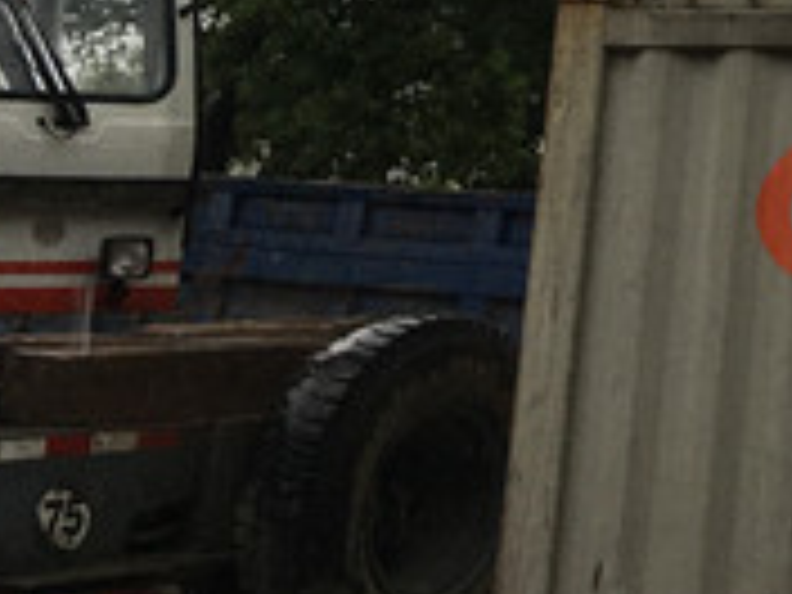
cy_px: -376
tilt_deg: +9.6
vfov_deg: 9.6
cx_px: 1994
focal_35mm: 148
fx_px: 3386
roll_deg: -1.2
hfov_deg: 11.0
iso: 25
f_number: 2.2
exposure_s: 1/343
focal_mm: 4.15
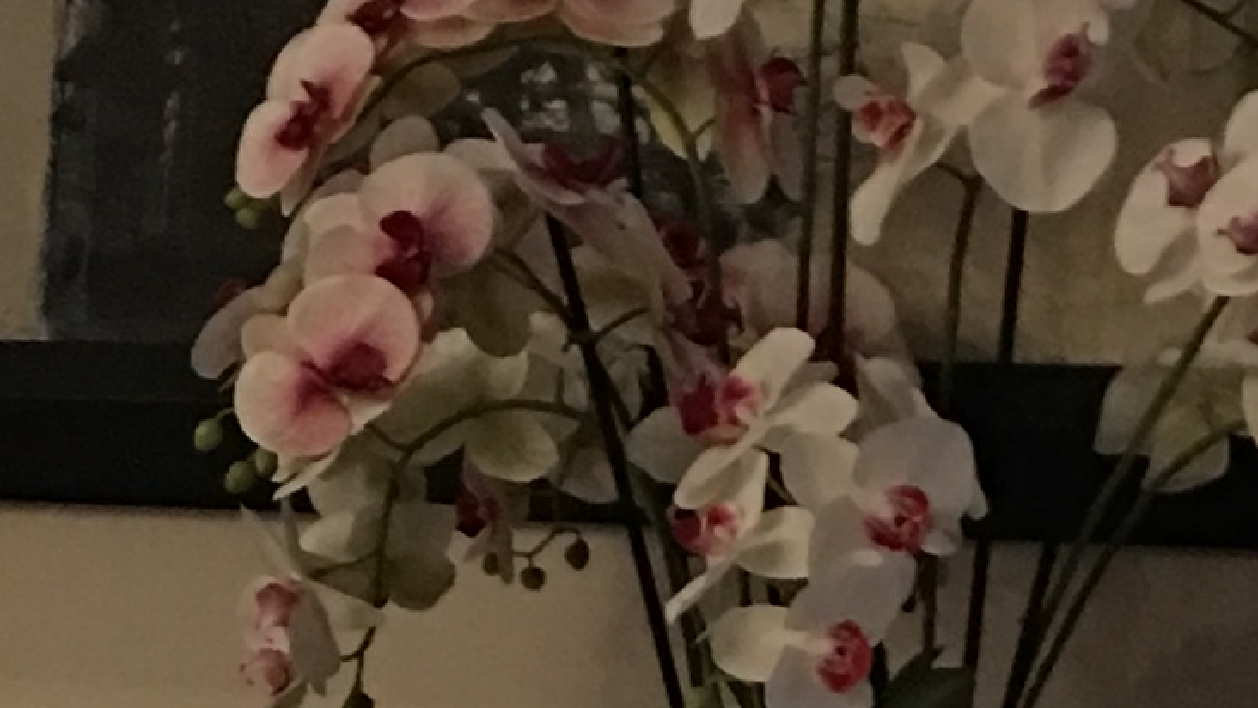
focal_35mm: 174
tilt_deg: -11.1
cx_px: 242
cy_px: 1308
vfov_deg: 6.8
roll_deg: +0.6
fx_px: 5805
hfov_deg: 12.3
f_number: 2.2
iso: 100
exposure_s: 1/4
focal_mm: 4.15
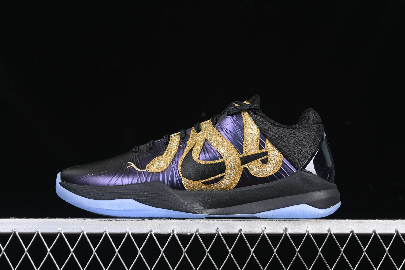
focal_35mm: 75
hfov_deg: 27.0
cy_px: 135
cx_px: 202
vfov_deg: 18.2
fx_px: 844
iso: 160
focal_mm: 50
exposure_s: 1/50
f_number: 6.3
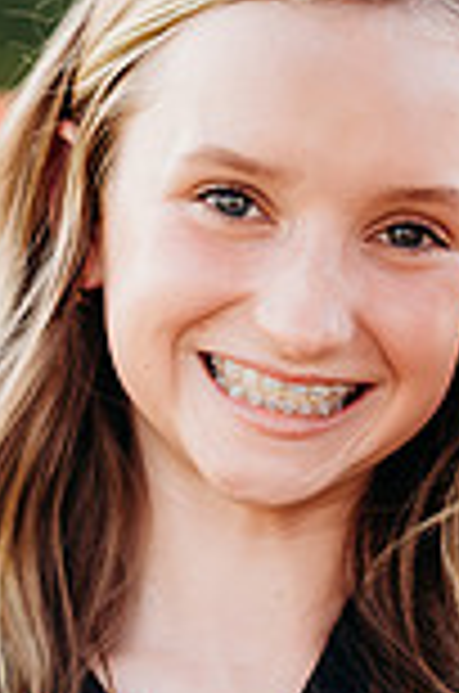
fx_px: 4783
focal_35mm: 249
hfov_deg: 5.5
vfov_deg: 8.3
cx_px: 333
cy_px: 189
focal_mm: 85
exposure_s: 1/500
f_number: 2.8
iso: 200
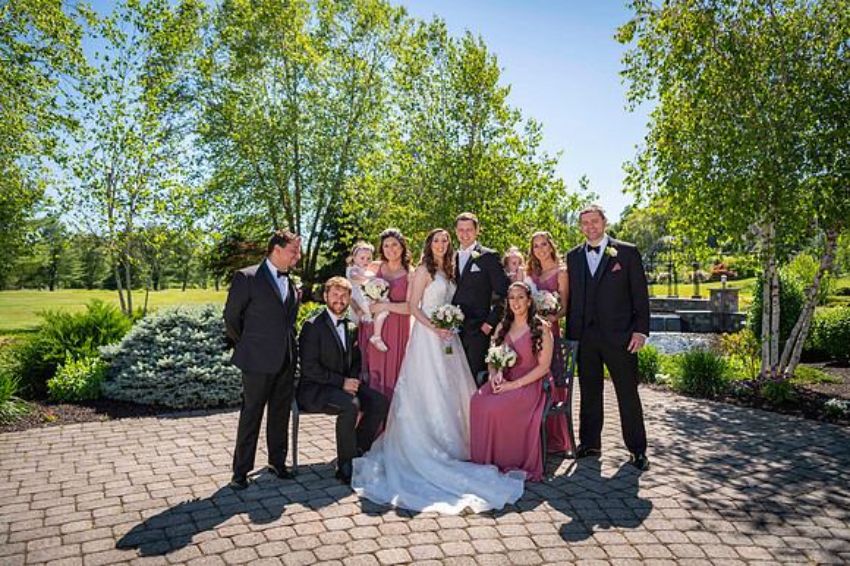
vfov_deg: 47.9
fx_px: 637
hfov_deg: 67.4
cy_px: 283
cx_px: 425
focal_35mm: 27
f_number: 3.2
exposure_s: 1/1600
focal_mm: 27
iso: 100
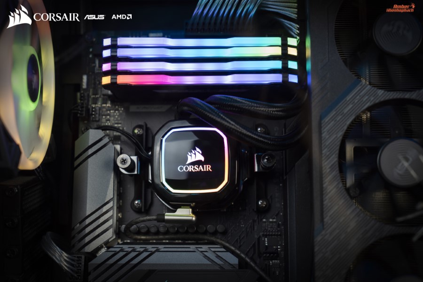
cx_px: 212
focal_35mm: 63
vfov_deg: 21.6
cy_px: 141
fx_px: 741
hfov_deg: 31.9
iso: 1000
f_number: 4.5
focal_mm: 63
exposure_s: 1/250
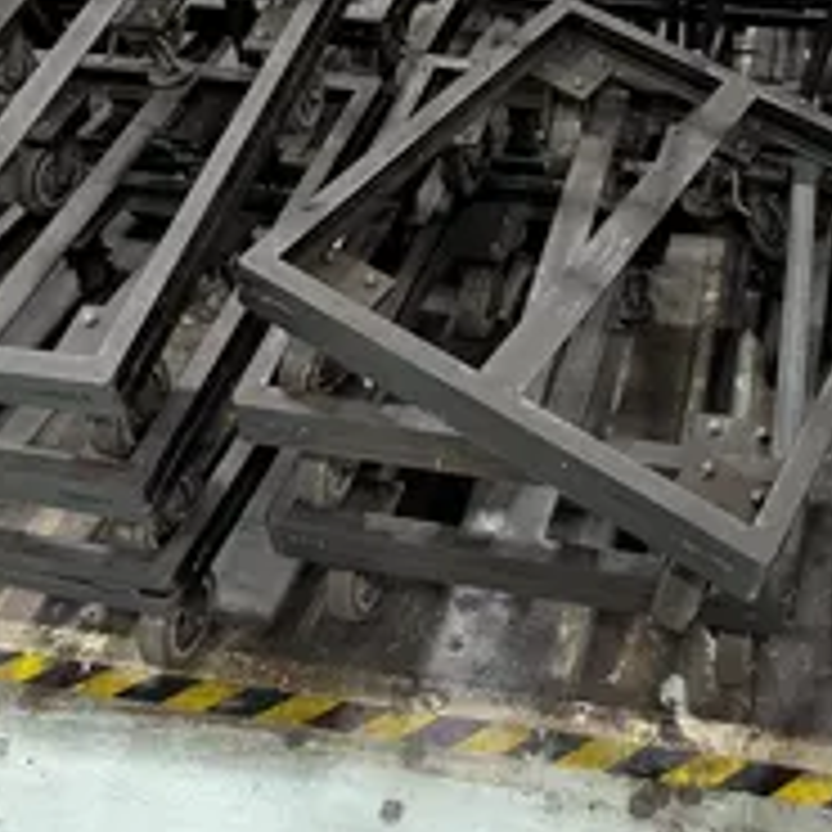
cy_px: -4
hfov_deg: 35.8
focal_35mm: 46
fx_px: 1251
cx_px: 645
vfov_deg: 33.6
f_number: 1.68
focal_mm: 6.9
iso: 1587
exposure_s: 1/111
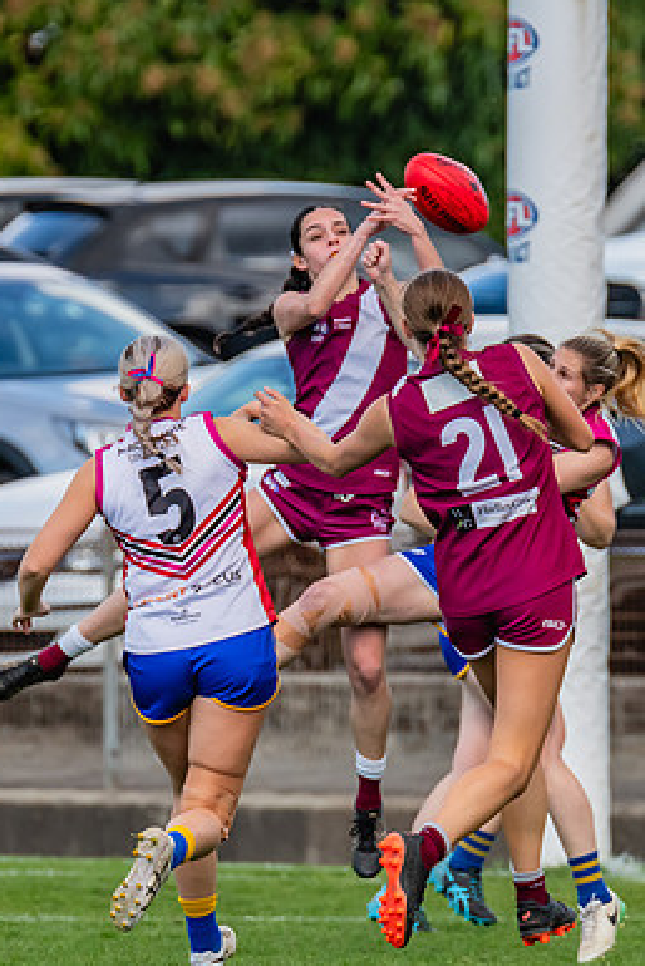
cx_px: 264
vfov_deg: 2.6
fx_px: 21506
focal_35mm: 801
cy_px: 461
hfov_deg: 1.7
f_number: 5.6
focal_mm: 360
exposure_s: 1/1600
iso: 800
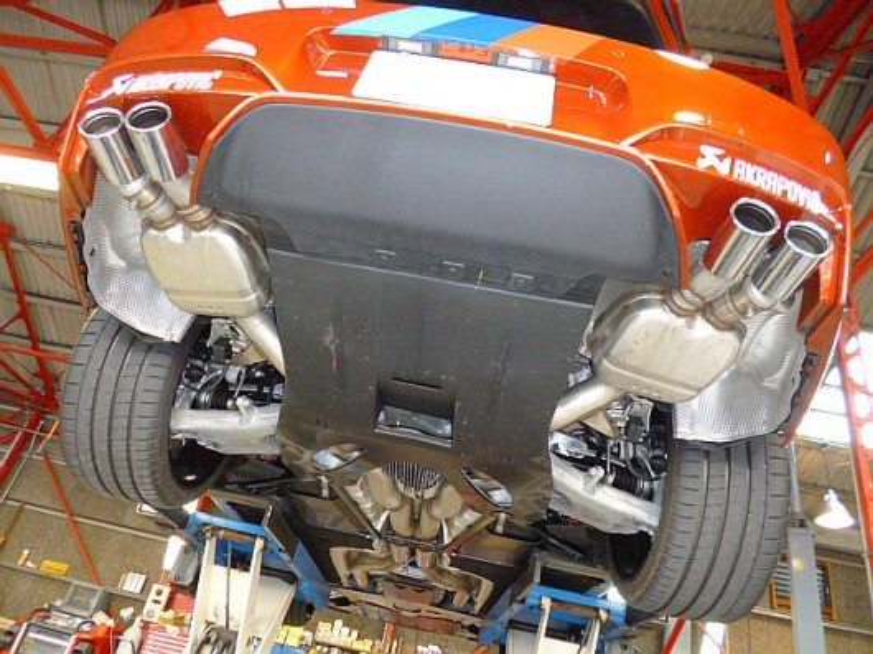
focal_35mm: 24
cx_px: 436
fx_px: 605
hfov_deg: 71.6
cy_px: 327
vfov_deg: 56.8
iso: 400
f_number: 2.5
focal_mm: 4.3
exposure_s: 1/60
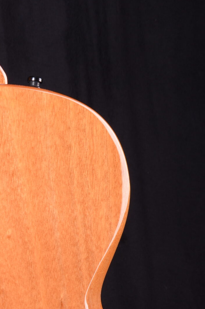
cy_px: 339
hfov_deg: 9.3
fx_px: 1243
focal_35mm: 145
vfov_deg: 13.9
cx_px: -38
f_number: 11
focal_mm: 40
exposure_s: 1/200
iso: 200
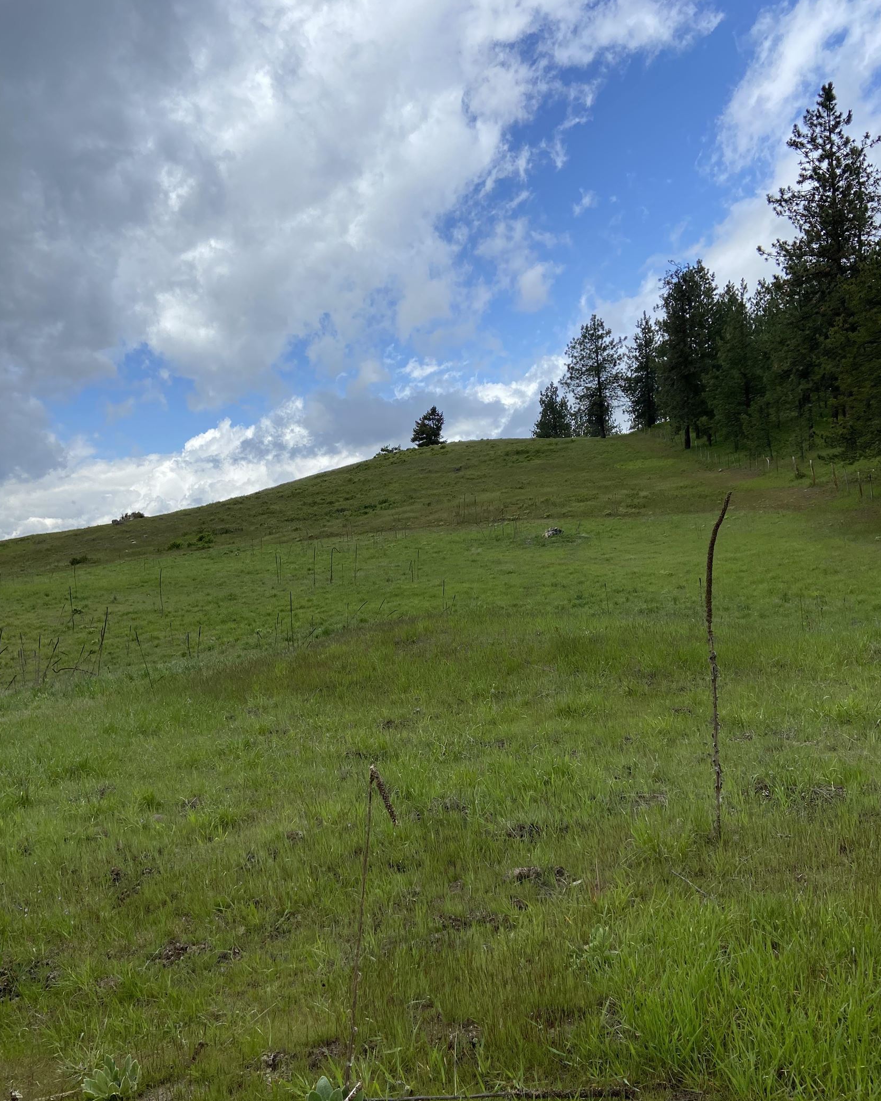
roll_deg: +4.7
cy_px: 603
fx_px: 912
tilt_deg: -2.0
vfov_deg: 62.1
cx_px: 435
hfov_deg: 51.5
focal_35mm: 28
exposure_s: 1/2688
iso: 32
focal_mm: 4.25
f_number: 1.8
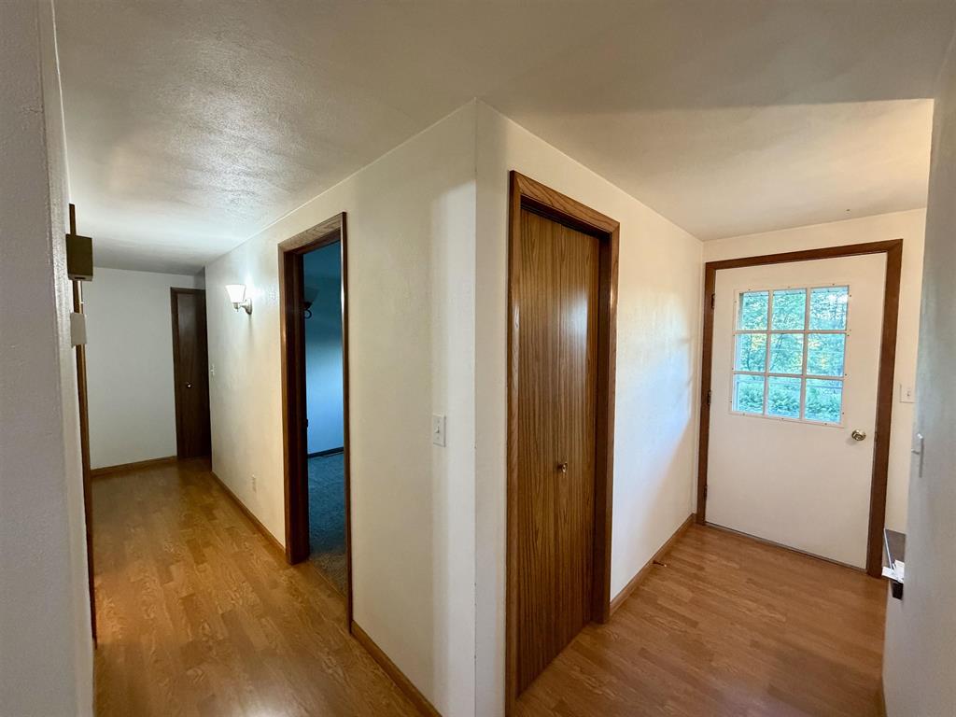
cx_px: 478
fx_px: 387
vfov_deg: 85.7
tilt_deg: -3.2
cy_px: 358
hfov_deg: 102.1
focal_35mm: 14
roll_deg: +0.7
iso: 500
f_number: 2.2
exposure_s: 1/60
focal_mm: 2.22
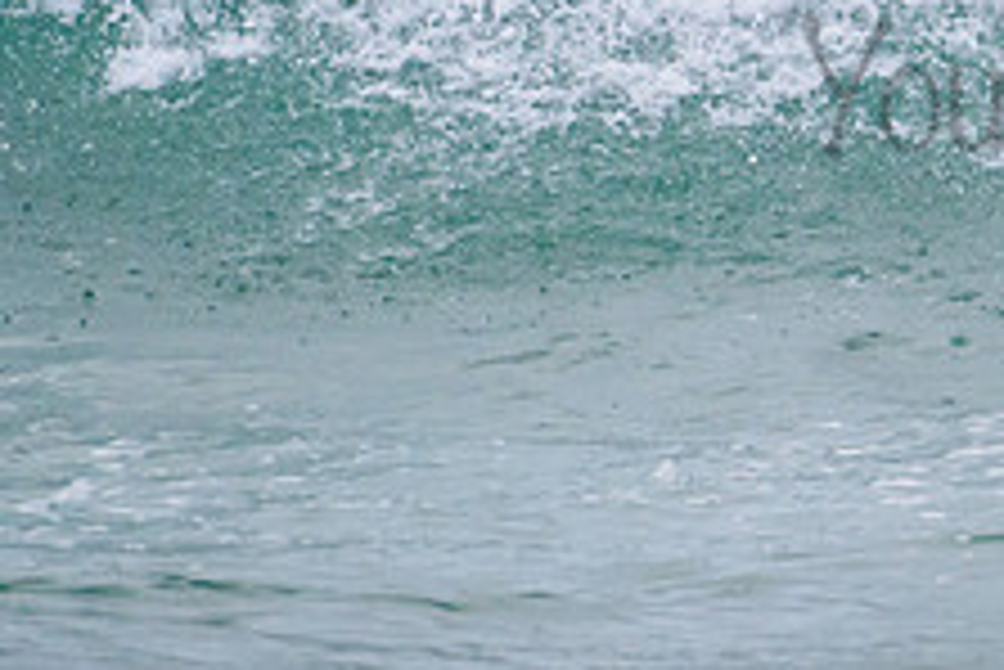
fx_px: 44538
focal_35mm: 1596
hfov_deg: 1.3
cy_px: 67
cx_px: 1504
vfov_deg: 0.9
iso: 1100
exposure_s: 1/1250
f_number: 5.6
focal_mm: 500
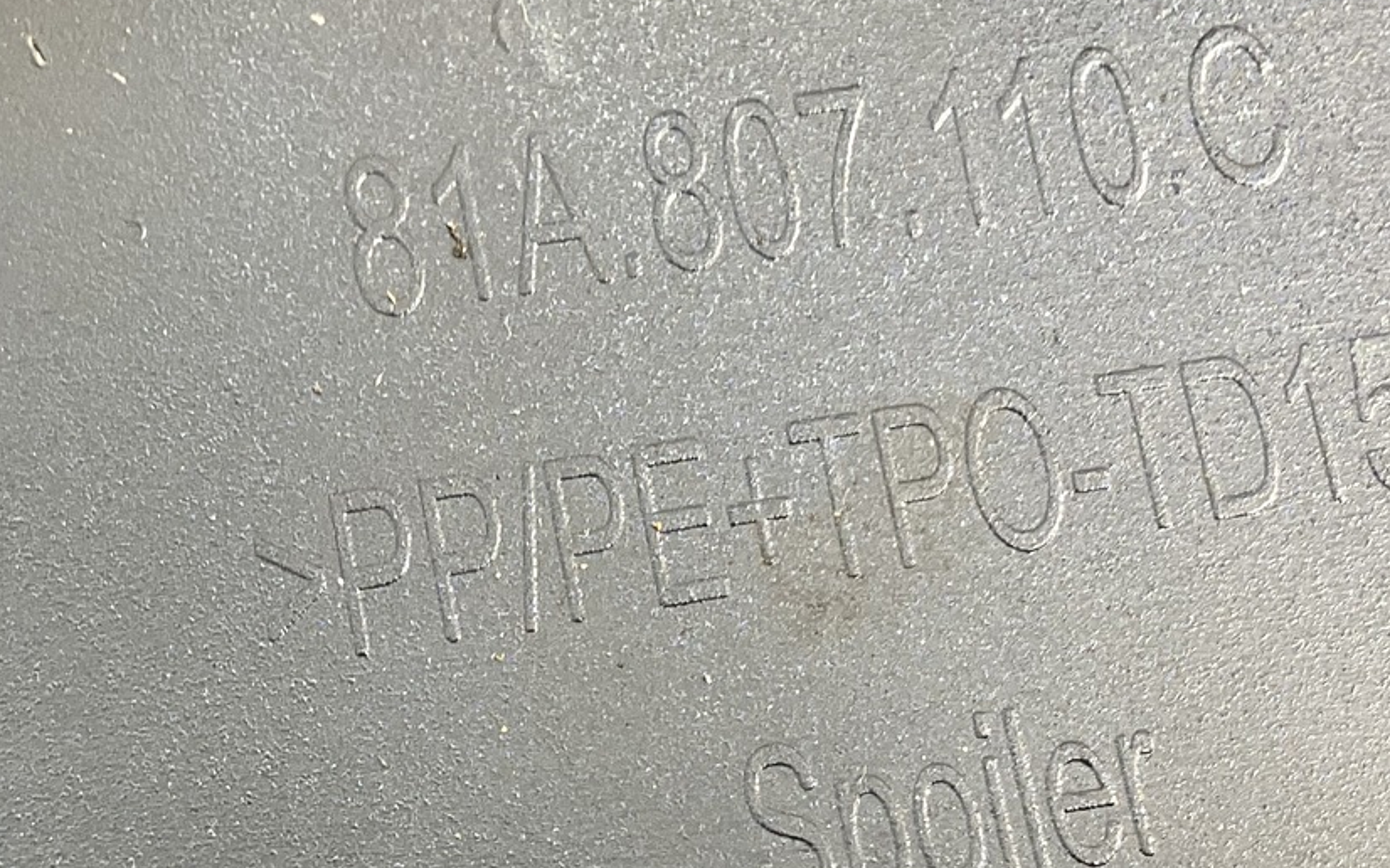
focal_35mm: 75
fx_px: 2841
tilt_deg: -51.9
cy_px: 601
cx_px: 411
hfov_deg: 27.2
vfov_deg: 17.3
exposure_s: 1/50
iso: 40
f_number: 1.8
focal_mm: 3
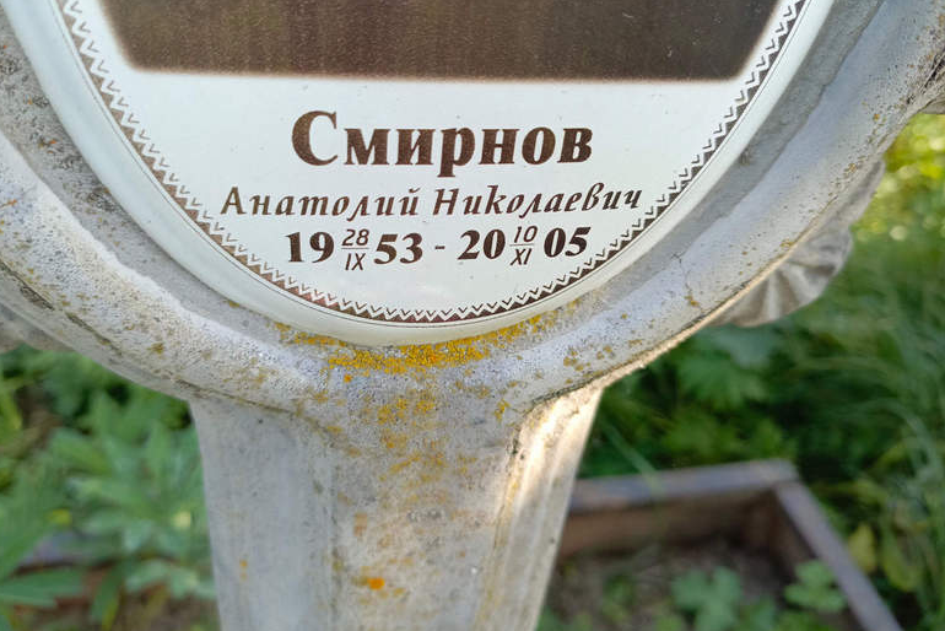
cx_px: 455
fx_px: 709
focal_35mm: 27
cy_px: 276
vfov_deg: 47.9
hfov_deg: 67.3
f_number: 1.69
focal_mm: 4.76
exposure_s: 1/172
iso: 112
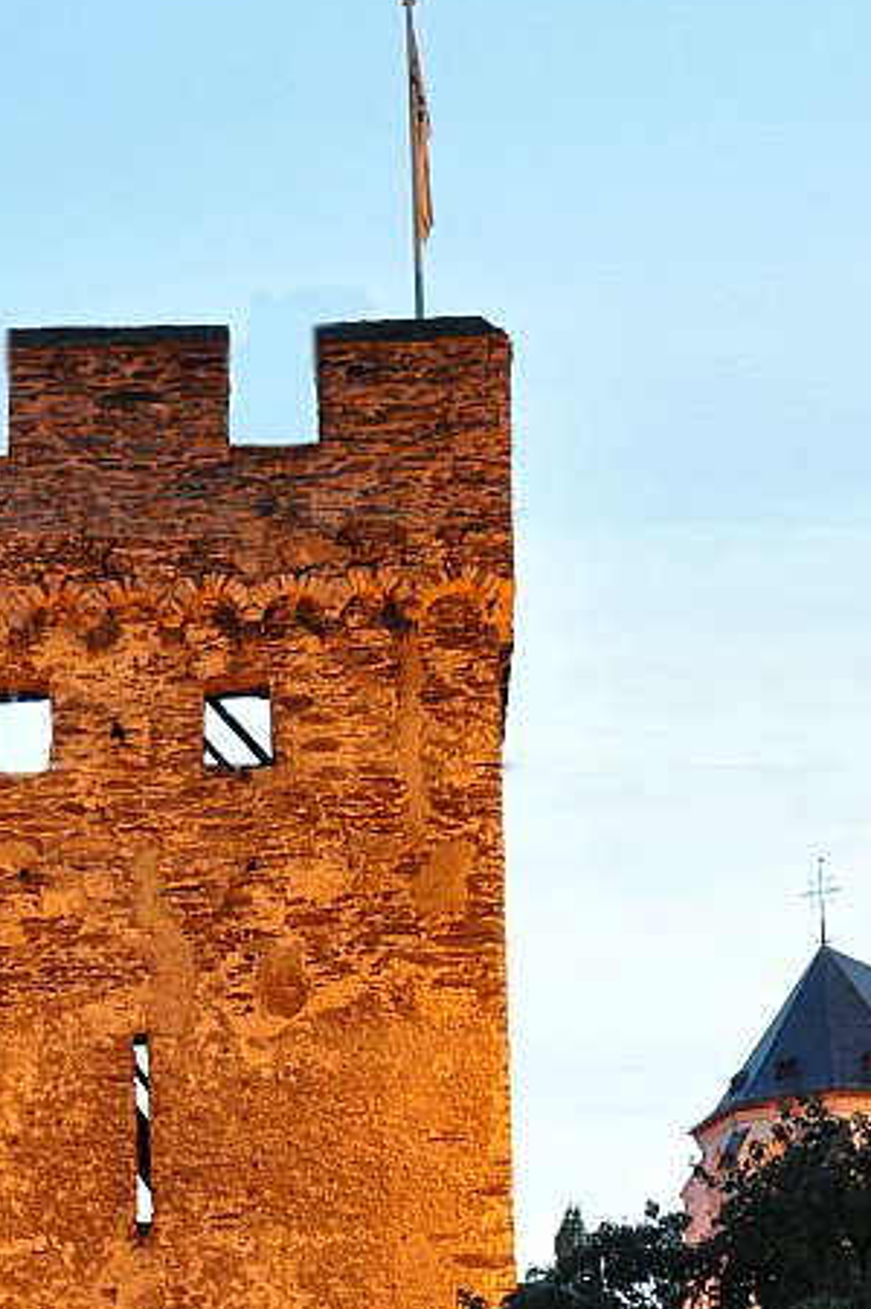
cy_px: 1167
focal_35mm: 143
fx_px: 5197
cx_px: 215
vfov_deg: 14.2
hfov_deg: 9.6
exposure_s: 1/10
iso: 1600
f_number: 4.8
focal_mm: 42
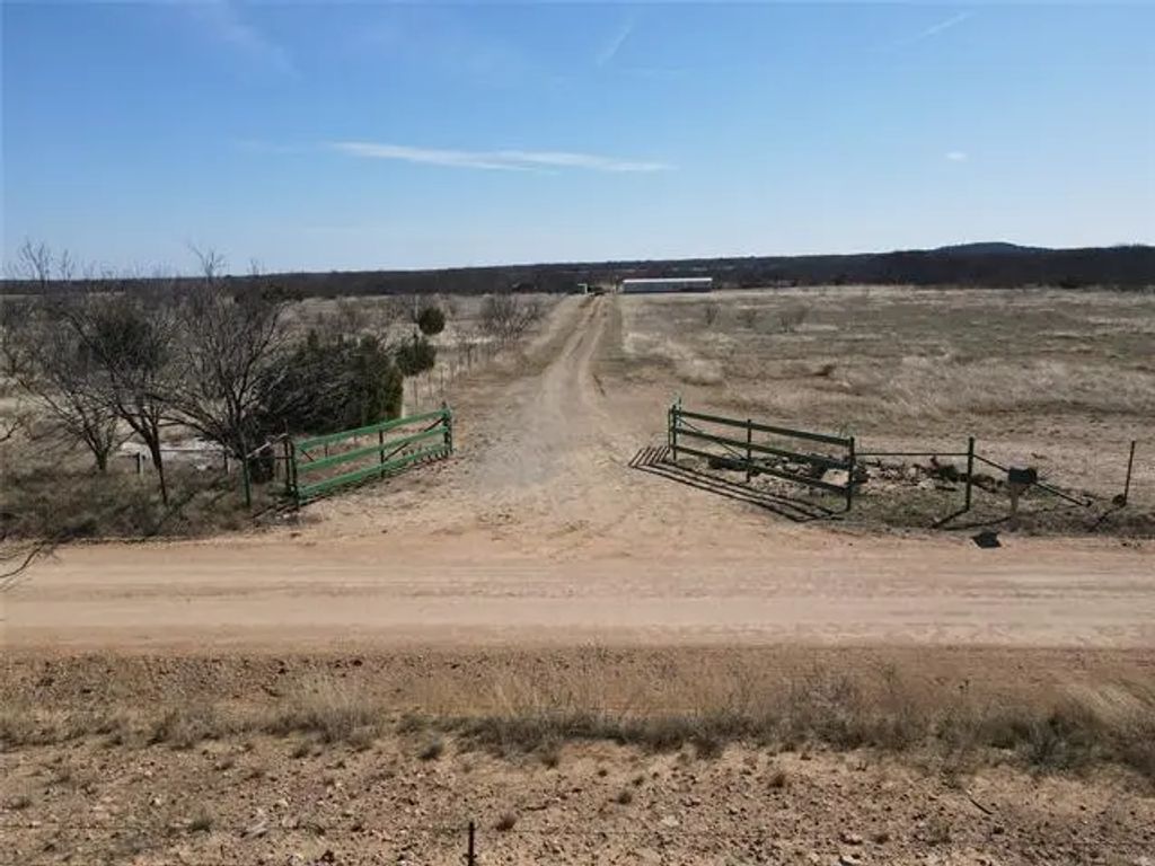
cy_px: 433
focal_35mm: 24
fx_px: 801
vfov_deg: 56.8
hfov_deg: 71.6
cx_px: 578
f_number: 2.8
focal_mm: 4.5
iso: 100
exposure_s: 1/1000
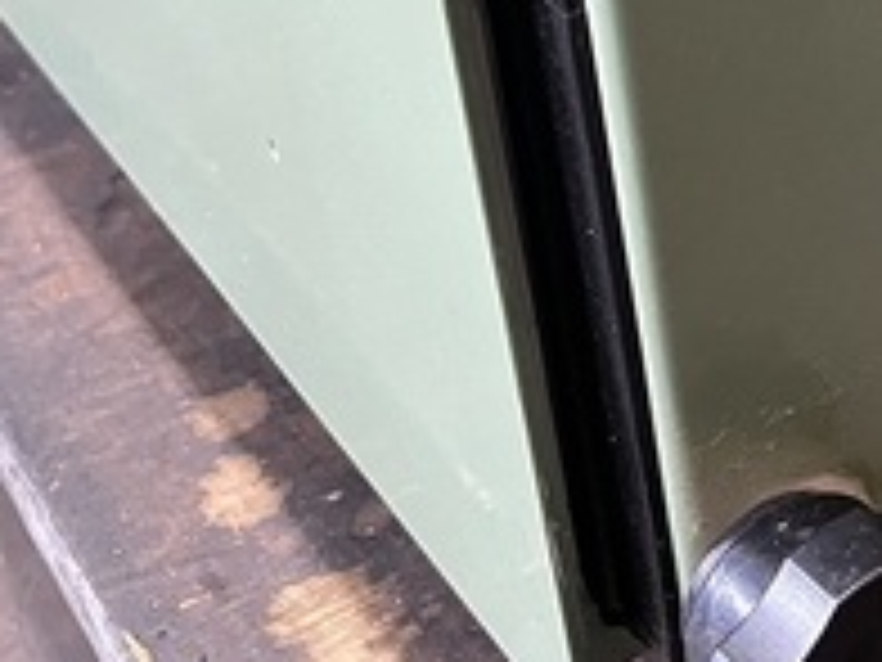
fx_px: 2166
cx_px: 1292
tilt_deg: -28.3
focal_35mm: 85
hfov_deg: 20.1
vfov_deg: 16.5
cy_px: -189
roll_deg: +0.2
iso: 500
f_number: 1.6
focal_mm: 5.1
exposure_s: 1/56
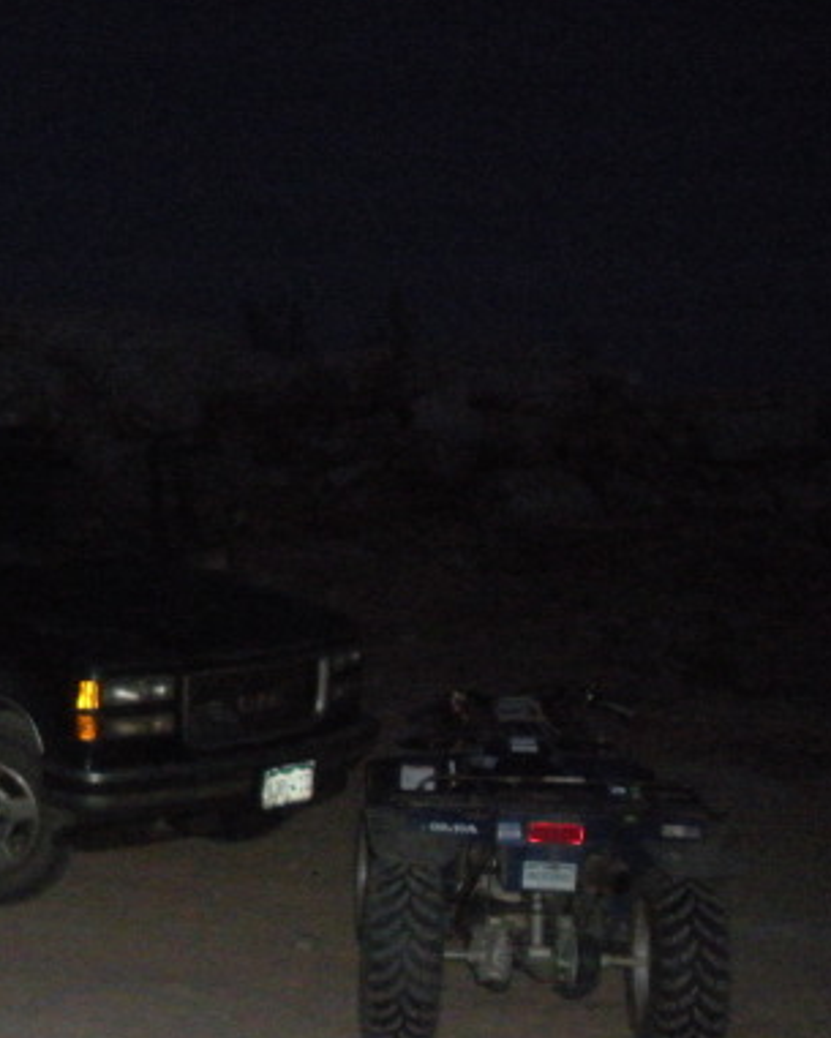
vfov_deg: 31.9
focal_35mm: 59
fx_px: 1813
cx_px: 19
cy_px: 504
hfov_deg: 24.7
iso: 800
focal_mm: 6.3
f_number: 3.5
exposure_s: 1/60
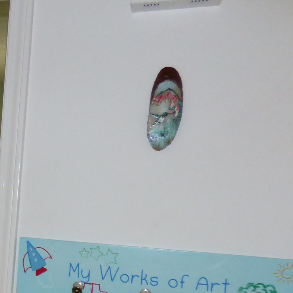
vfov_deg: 32.2
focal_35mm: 51
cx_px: -87
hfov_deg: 27.8
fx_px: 488
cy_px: 245
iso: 400
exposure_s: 1/60
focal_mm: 3.58
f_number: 2.8
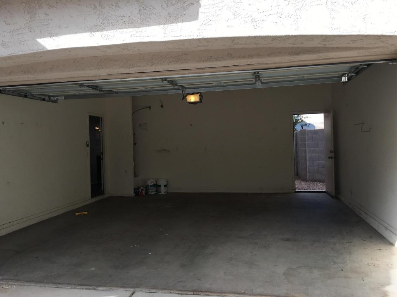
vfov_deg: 48.2
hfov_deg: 61.7
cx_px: 198
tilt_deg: +0.4
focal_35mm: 29
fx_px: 333
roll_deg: +0.9
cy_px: 148
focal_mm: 4.15
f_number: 2.2
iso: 25
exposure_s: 1/450
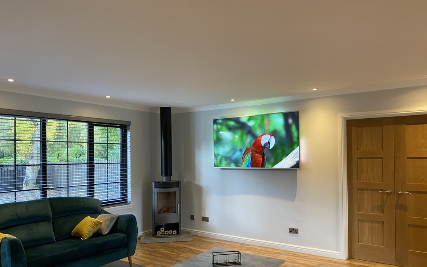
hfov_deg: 66.5
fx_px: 326
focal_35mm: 28
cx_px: 212
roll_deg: +0.4
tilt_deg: +1.7
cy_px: 158
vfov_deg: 44.4
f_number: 1.8
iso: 160
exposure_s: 1/60
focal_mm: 4.25
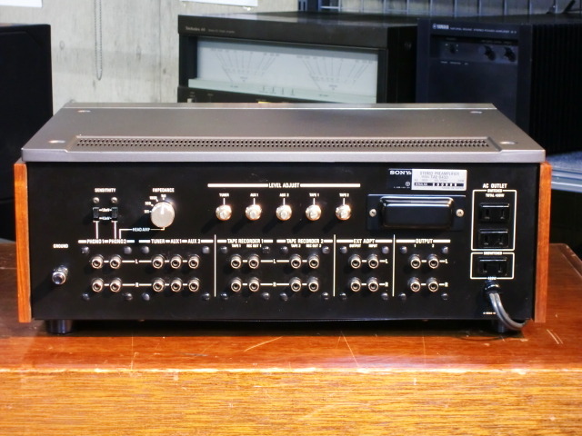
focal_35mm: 93
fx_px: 1564
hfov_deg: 21.1
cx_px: 291
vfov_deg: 15.9
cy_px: 218
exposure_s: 1/6
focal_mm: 16.5
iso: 400
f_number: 5.2
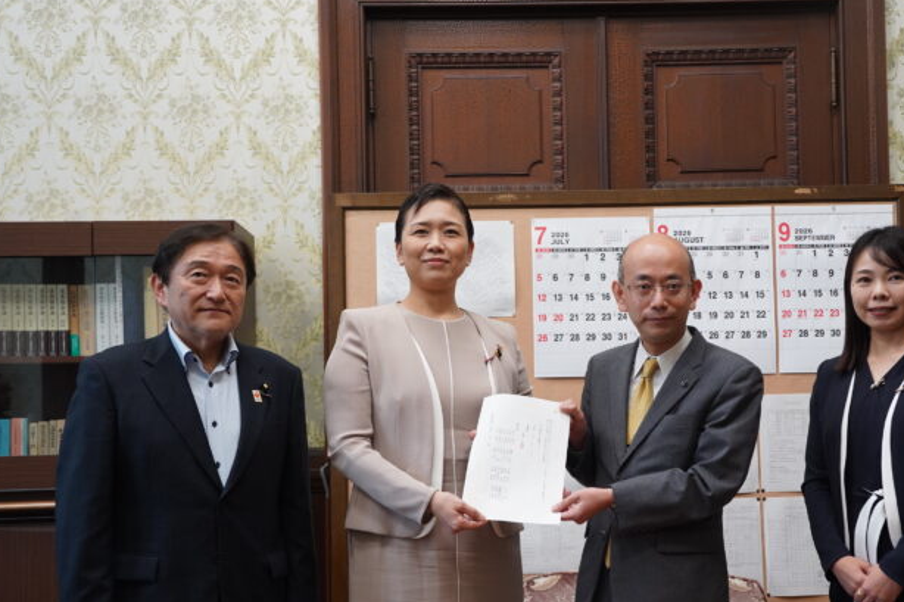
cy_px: 361
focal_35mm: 50
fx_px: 1255
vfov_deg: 26.9
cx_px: 546
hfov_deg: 39.4
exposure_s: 1/125
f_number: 5.6
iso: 4000
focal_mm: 40
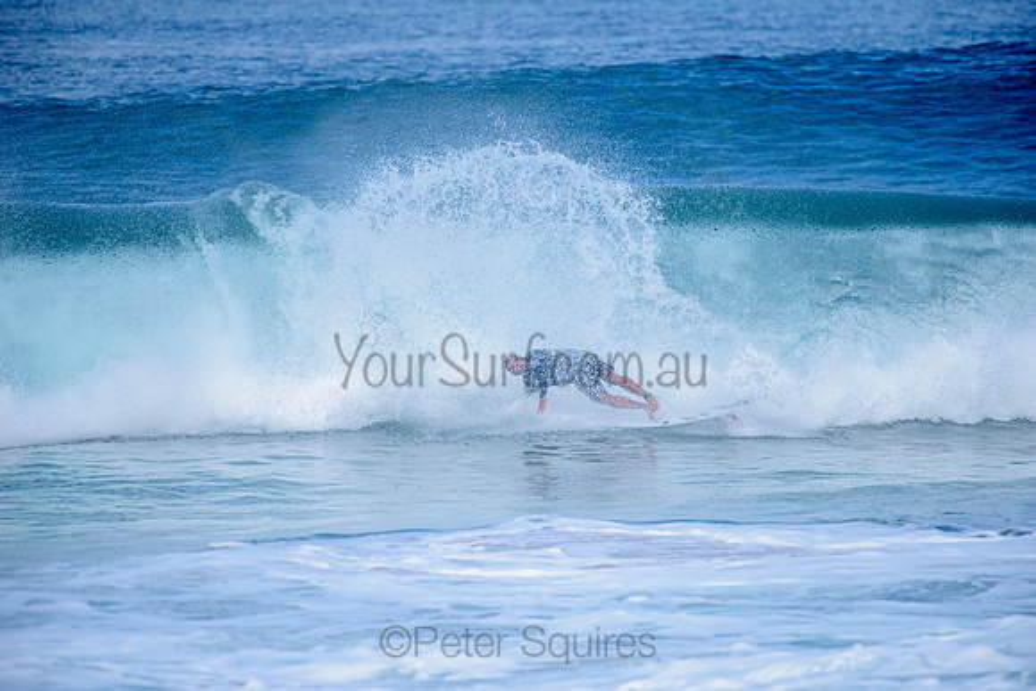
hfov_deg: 4.1
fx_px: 14394
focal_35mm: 500
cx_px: 518
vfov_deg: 2.8
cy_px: 346
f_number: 5.6
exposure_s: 1/2000
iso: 280
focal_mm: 500
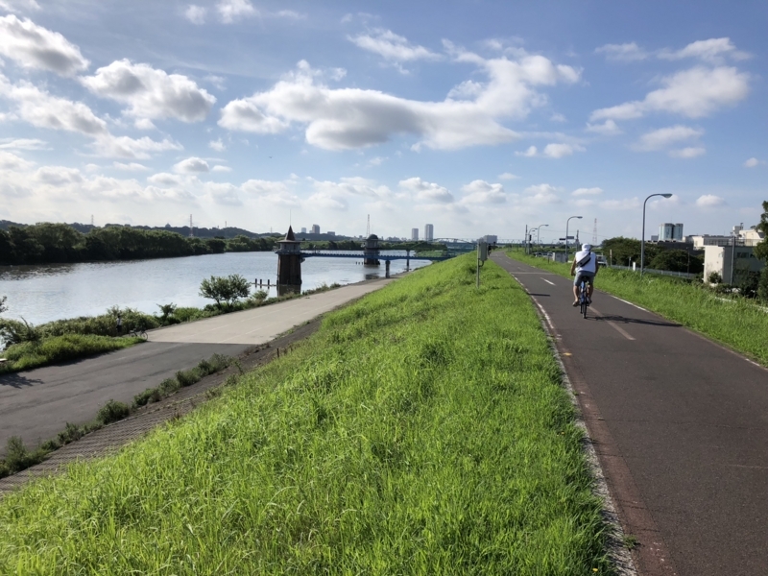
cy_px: 288
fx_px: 621
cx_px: 384
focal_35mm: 28
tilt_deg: -4.5
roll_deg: -0.7
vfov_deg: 49.7
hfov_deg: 63.4
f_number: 1.8
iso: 20
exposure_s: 1/4000
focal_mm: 4
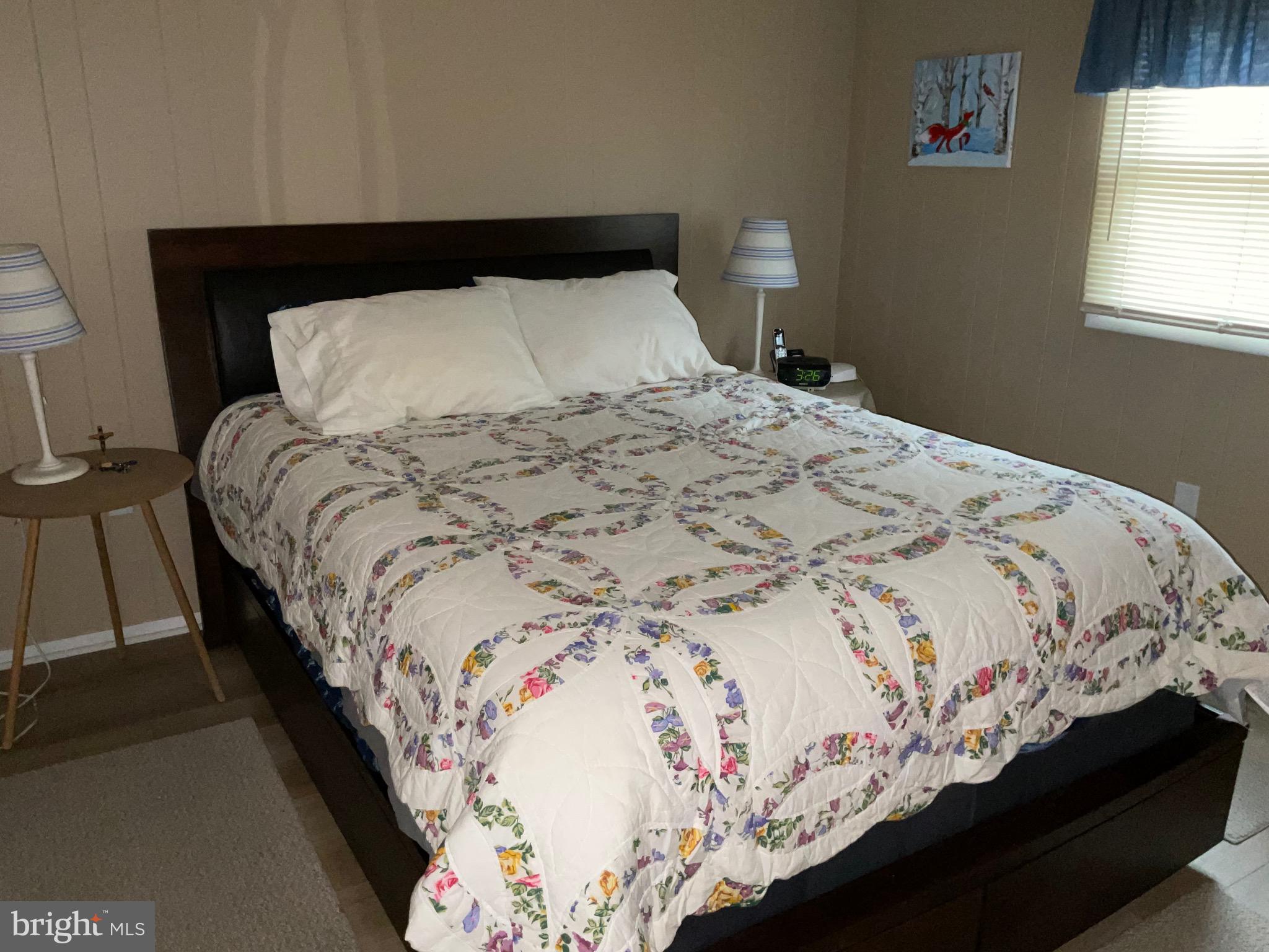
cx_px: 634
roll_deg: +0.7
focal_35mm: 29
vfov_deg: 48.2
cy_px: 476
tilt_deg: -16.7
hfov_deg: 61.7
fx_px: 1063
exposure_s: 1/32
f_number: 1.8
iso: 100
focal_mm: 3
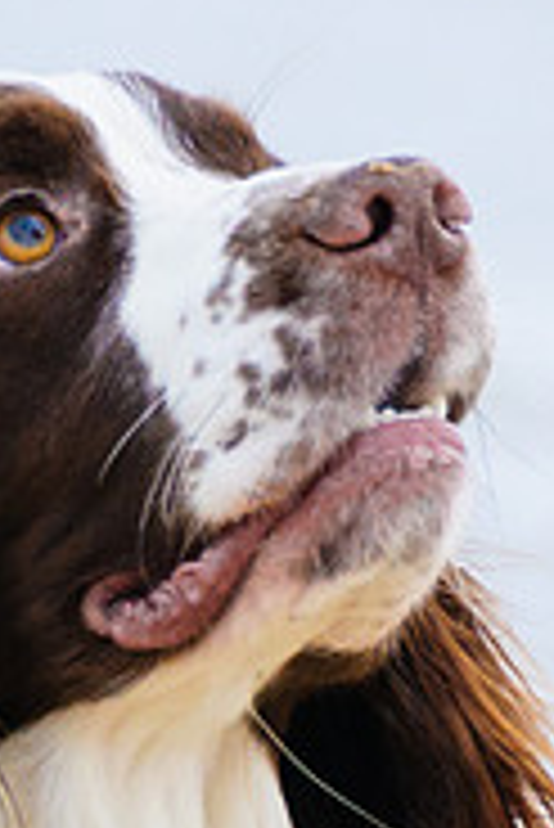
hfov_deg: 1.0
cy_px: 656
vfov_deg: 1.5
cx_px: 204
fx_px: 32115
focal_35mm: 1394
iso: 360
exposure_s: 1/250
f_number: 5.6
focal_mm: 200
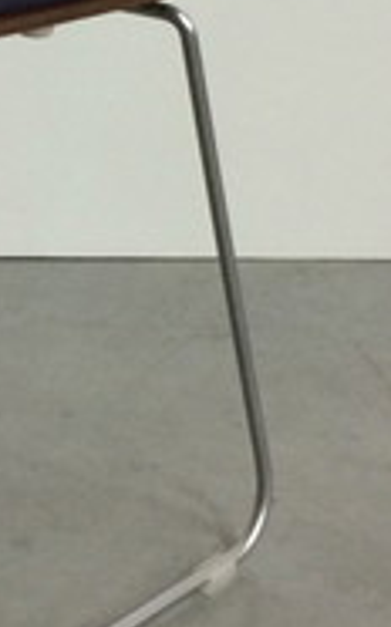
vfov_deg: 18.3
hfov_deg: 11.1
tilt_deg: -16.7
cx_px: -216
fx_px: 1930
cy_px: 113
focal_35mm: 113
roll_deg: +0.1
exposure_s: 1/33
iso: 200
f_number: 2.2
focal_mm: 4.15
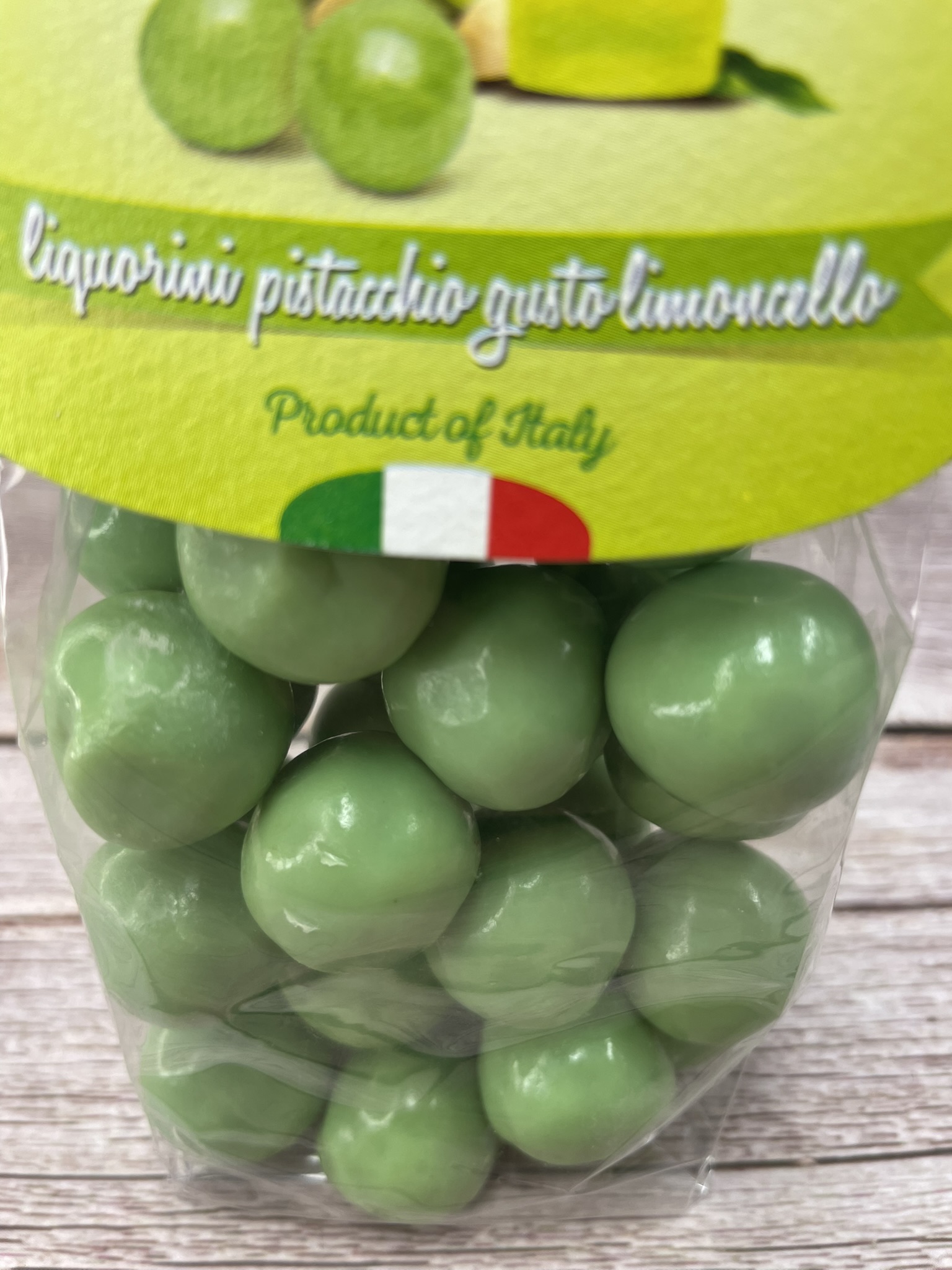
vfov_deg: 67.3
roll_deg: +1.9
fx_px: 953
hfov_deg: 53.1
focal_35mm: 26
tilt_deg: -41.2
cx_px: 476
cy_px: 635
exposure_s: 1/100
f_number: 1.6
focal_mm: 4.2
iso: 50
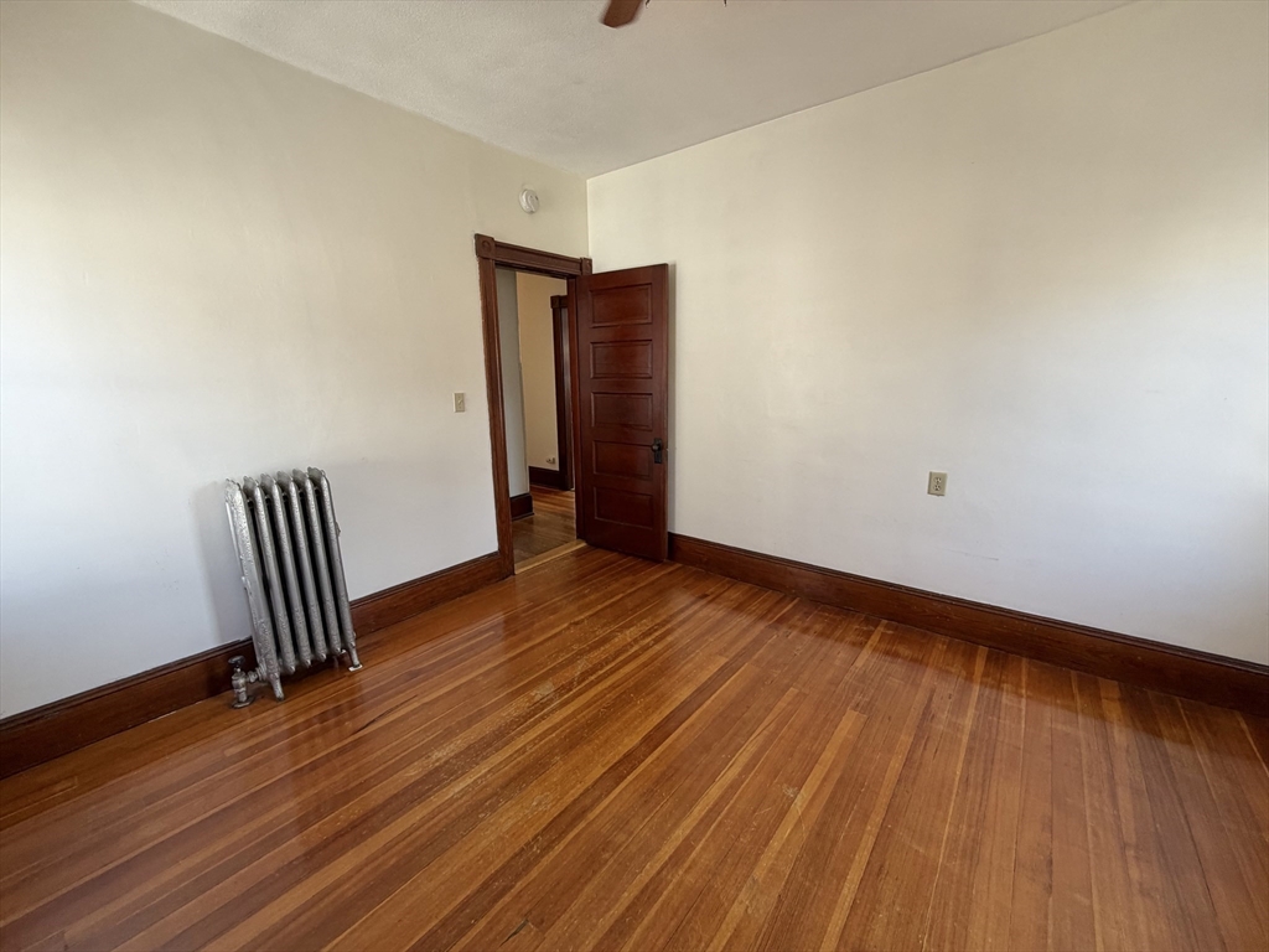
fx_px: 513
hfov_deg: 102.1
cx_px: 634
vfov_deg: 85.7
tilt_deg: -11.0
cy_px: 476
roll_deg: +0.8
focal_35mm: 14
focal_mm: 2.22
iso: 125
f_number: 2.2
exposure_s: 1/121
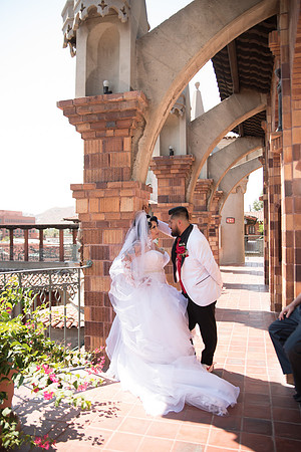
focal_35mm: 28
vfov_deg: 65.5
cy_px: 226
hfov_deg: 46.4
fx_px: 351
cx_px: 150
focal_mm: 28
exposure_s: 1/320
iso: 100
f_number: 2.8
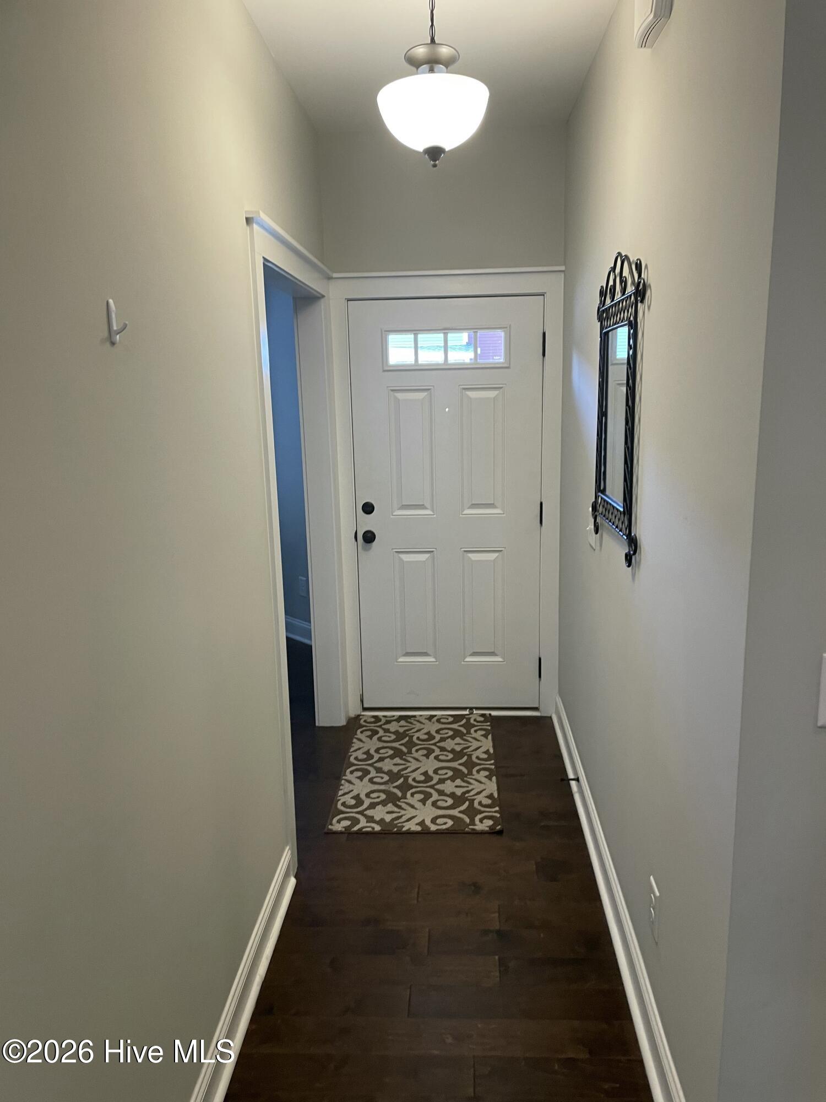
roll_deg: +1.2
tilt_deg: -9.0
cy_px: 551
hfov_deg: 53.1
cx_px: 413
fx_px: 827
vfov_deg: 67.3
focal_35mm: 26
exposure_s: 1/60
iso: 100
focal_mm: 4.2
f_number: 1.6
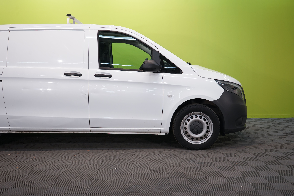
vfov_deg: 35.1
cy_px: 98
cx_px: 147
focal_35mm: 38
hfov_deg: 50.7
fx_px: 310
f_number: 5.6
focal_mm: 38
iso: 400
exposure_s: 1/30
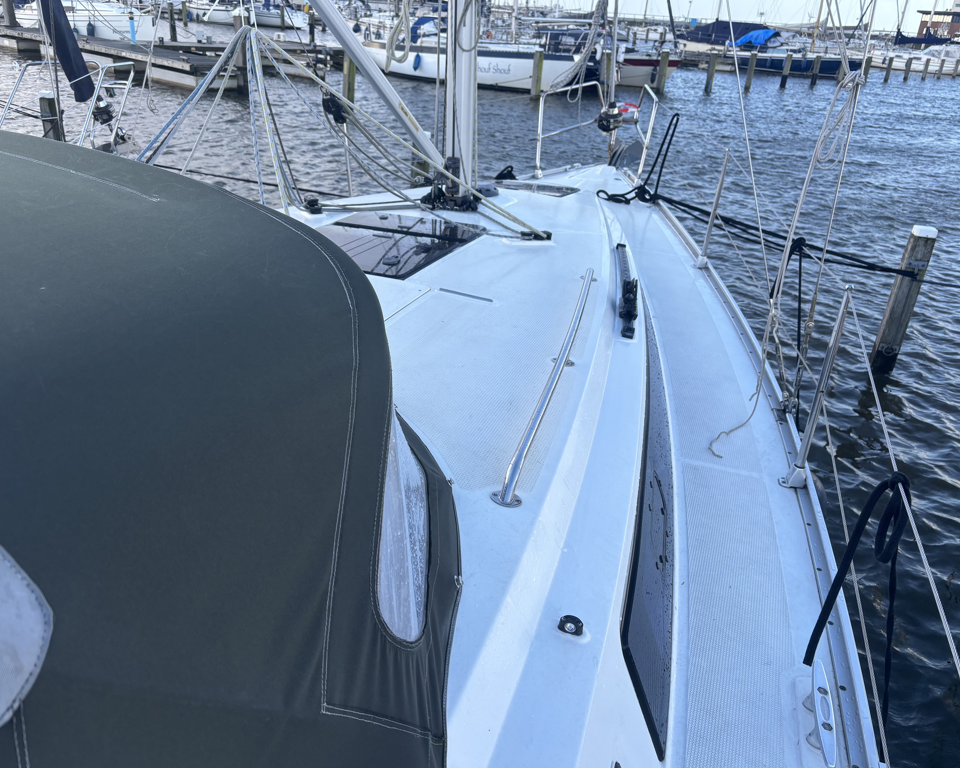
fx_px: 796
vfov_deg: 51.5
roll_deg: -3.7
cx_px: 468
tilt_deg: -25.3
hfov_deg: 62.2
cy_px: 377
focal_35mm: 28
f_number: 1.6
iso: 50
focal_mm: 5.96
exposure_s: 1/716
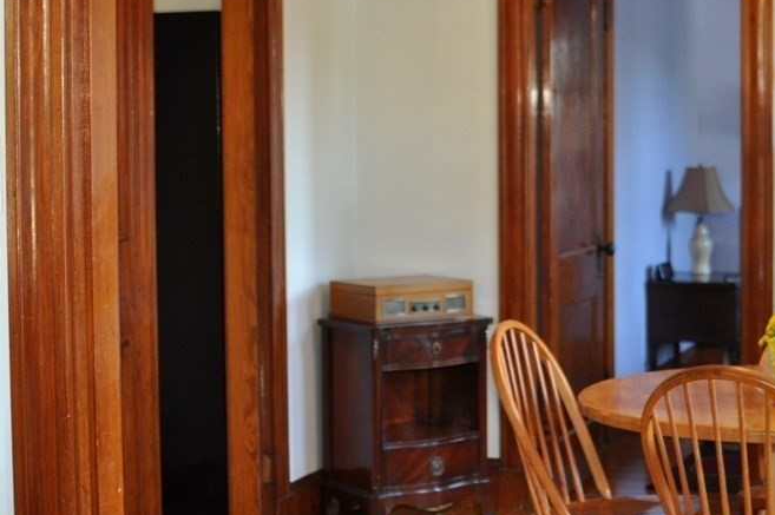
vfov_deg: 16.7
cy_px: 214
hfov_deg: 24.5
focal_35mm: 82
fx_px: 1759
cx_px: 603
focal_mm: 35
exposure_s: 1/100
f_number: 2.5
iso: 500
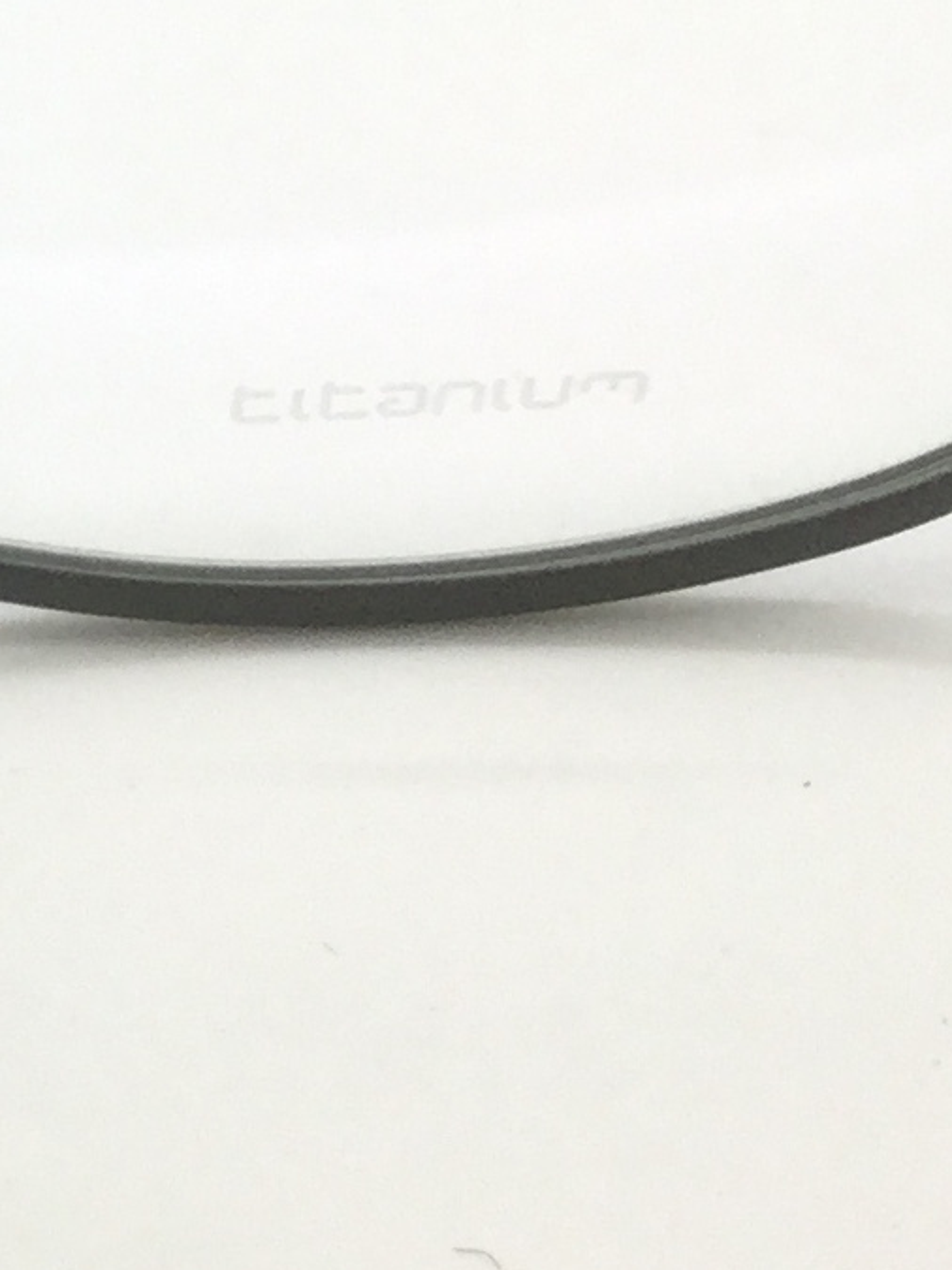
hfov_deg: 9.4
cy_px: -226
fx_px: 5502
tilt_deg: -30.0
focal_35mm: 150
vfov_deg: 12.9
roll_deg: -0.7
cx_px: -813
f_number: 2.4
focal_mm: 3.3
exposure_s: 1/100
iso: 40
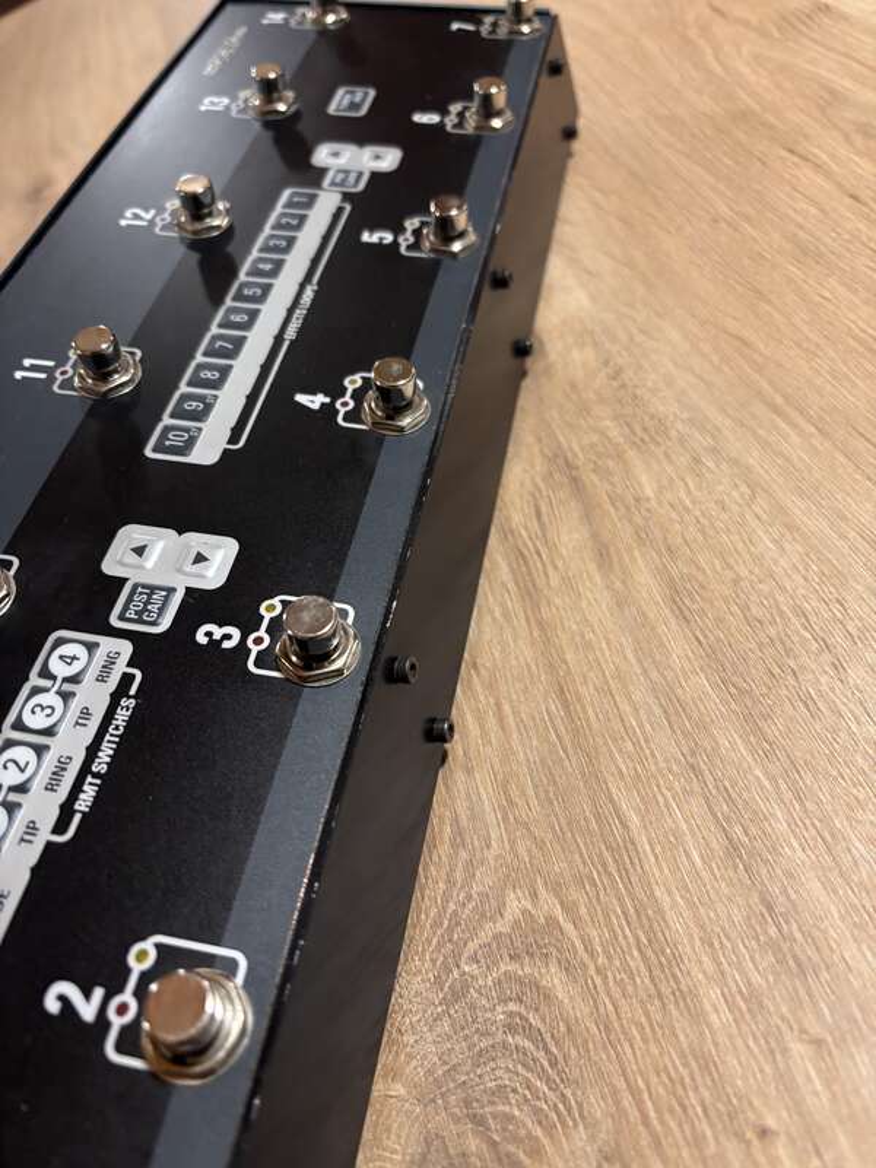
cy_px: 584
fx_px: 877
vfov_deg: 67.3
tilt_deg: -47.2
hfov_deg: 53.1
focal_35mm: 26
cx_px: 438
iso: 400
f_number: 1.6
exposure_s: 1/33
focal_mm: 5.96
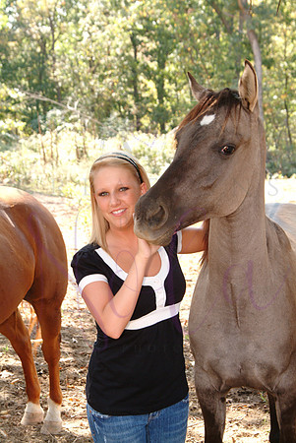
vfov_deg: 29.8
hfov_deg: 20.2
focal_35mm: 68
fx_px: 831
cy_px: 222
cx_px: 148
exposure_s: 1/125
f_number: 5.6
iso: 400
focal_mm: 45
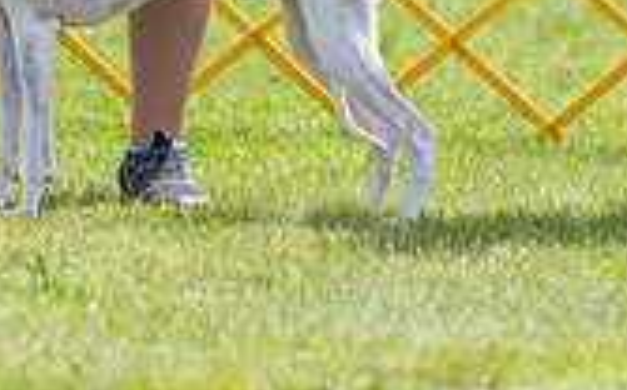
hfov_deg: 3.3
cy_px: -290
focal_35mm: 631
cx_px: 34
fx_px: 10772
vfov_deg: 2.1
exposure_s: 1/1000
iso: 100
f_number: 3.5
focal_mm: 178
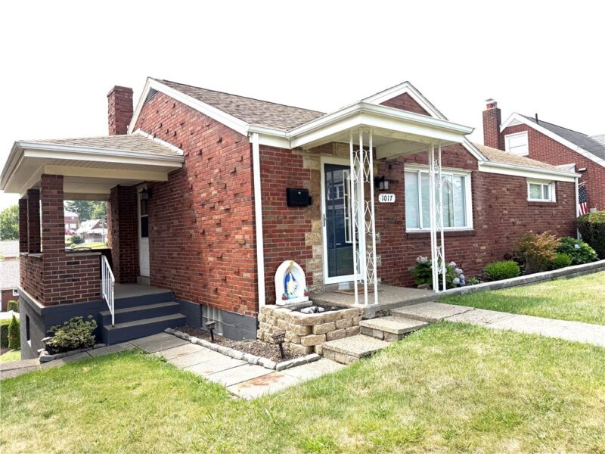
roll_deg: +2.5
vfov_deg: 56.8
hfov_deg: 71.6
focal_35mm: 24
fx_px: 419
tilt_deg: +1.8
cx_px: 302
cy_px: 227
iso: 100
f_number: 1.78
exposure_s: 1/4167
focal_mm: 6.76
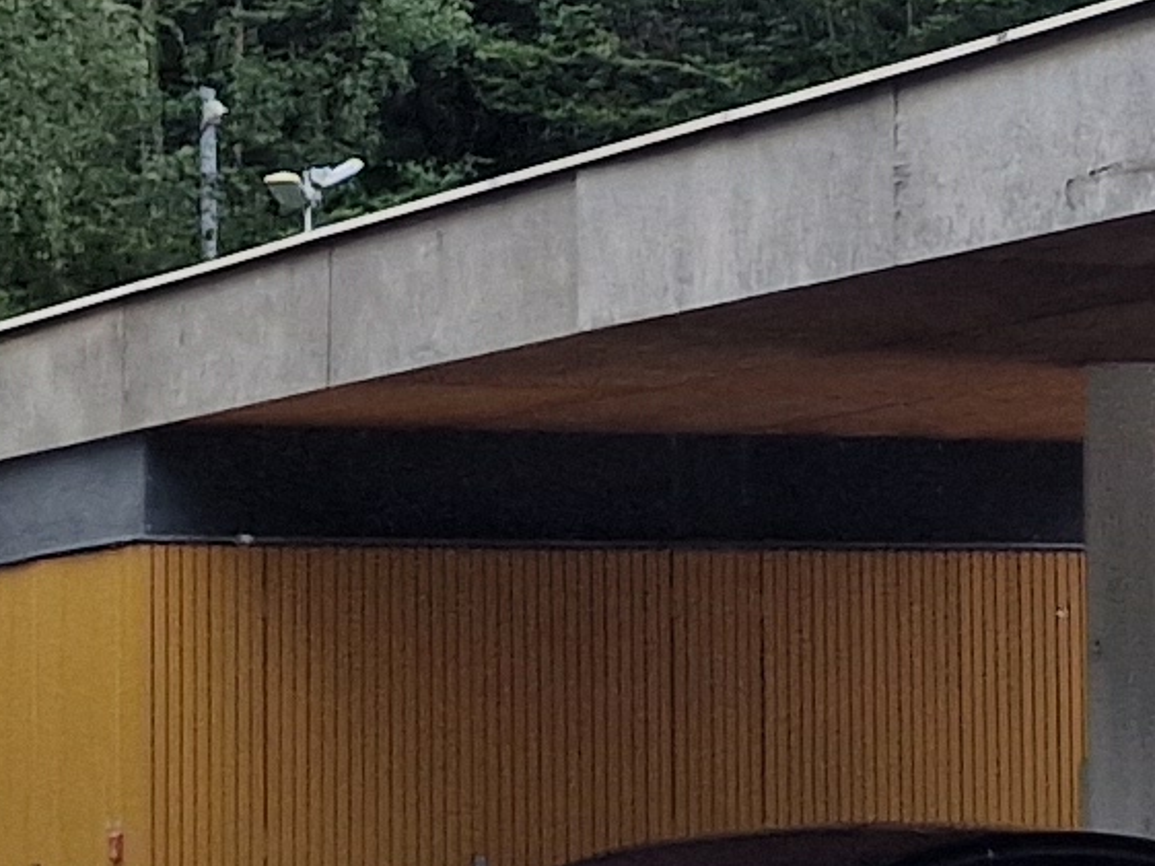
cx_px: 1322
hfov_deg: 11.8
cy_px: 516
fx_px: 5473
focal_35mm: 164
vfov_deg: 9.1
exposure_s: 1/884
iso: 50
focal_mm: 6.4
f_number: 1.8
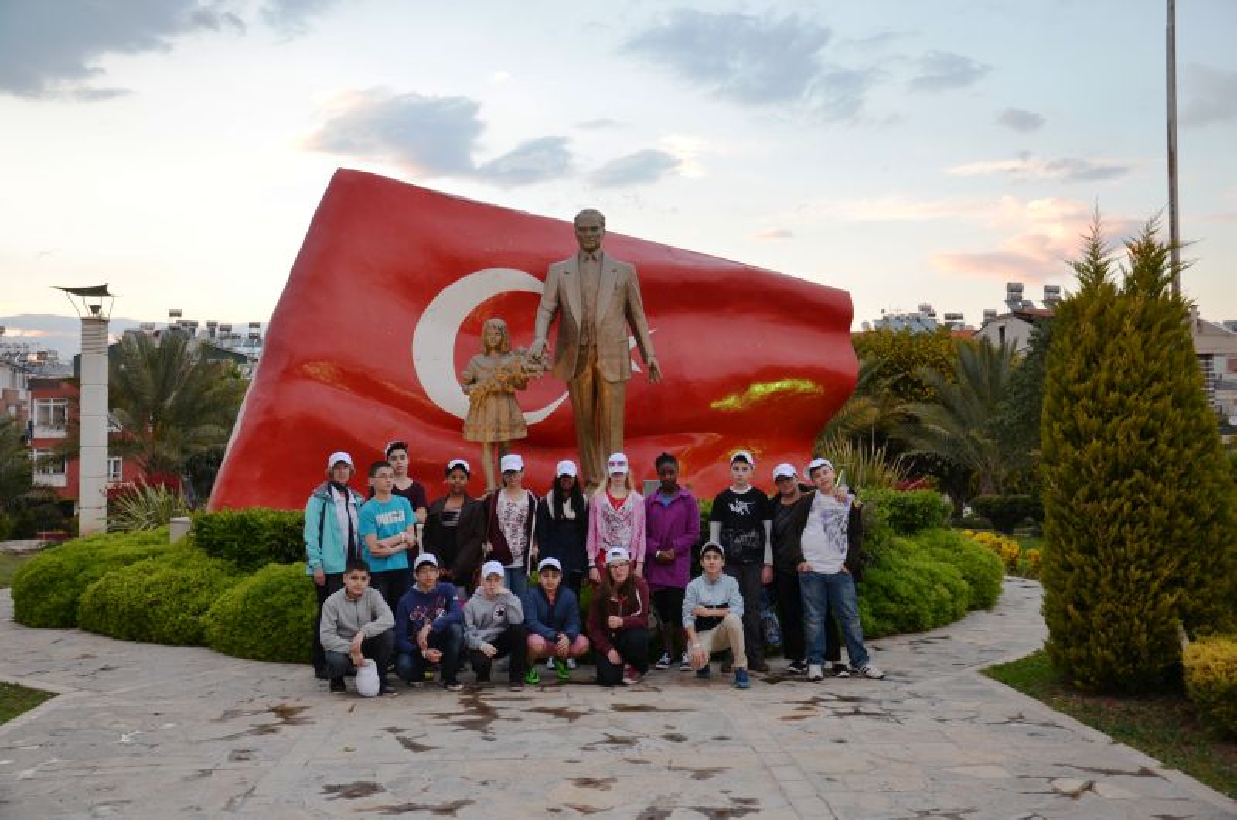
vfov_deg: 35.3
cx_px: 618
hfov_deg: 51.4
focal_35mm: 38
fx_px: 1286
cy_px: 410
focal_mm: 25
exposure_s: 1/100
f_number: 5
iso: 400
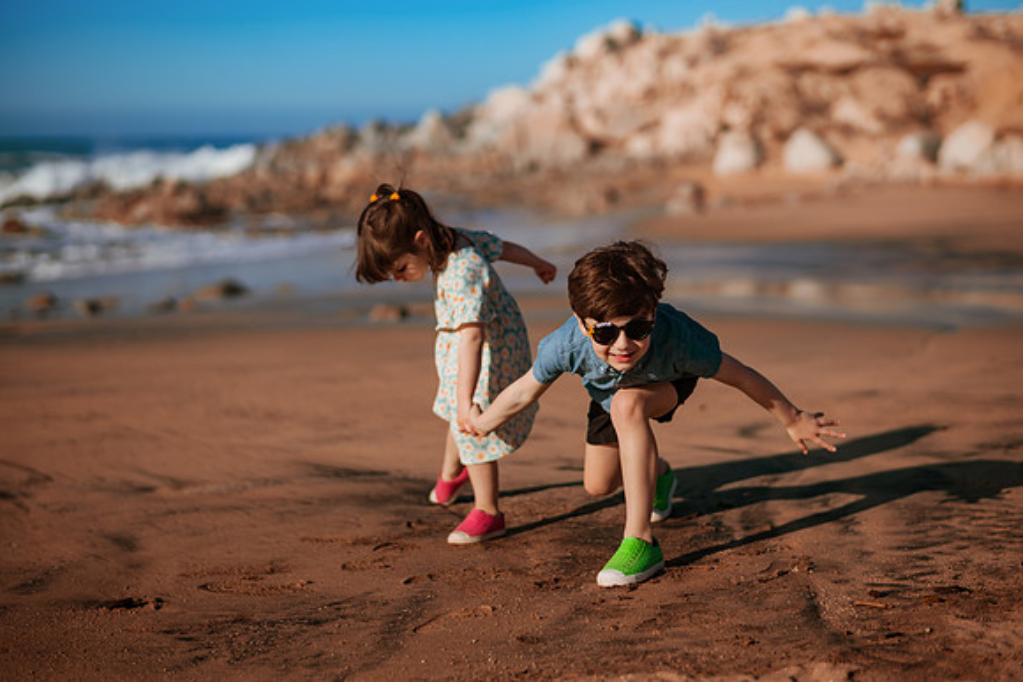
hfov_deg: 34.5
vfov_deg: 23.4
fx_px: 1648
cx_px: 512
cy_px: 341
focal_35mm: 58
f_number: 2
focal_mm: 58
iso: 50
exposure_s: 1/8000
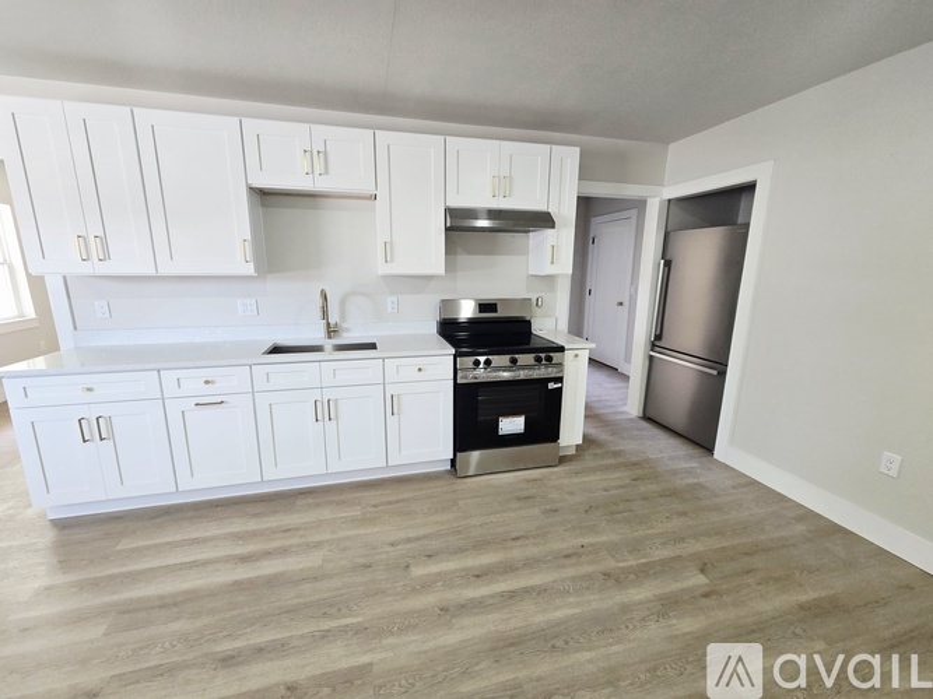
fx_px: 350
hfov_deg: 106.2
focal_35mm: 13
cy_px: 350
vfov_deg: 89.9
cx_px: 466
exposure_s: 1/60.2
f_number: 2.2
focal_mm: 2.2
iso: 200
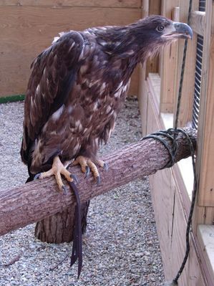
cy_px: 143
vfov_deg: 37.5
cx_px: 107
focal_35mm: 51
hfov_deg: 28.5
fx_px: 421
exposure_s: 1/22.6
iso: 64
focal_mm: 10.6
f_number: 3.2
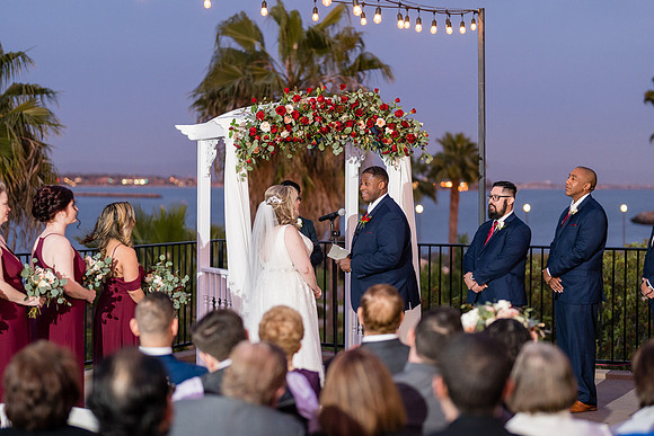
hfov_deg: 27.0
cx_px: 327
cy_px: 218
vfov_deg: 18.2
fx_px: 1363
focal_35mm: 75
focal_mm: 50
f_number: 1.2
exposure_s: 1/250
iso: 640
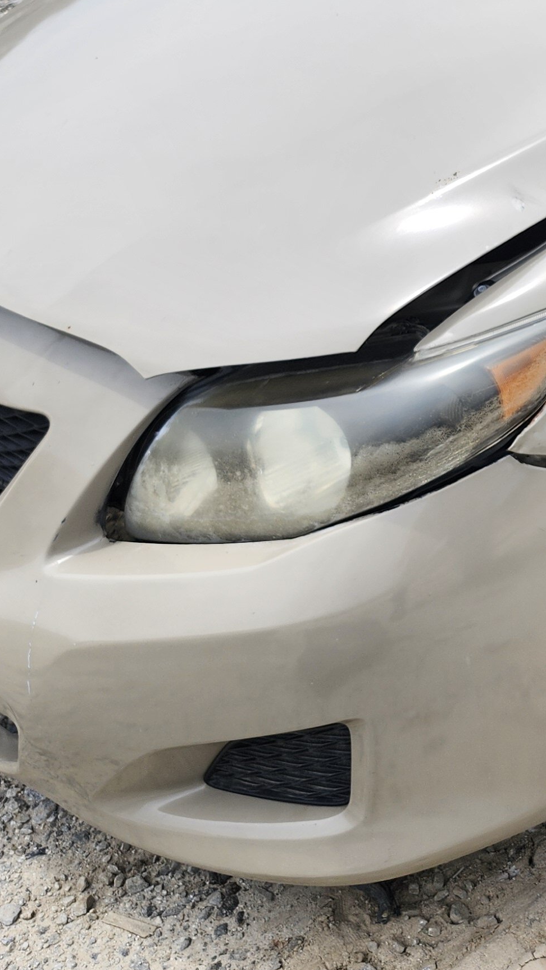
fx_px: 1493
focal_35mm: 58
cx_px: 816
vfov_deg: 34.5
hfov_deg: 18.4
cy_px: 148
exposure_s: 1/1265
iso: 25
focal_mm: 5.54
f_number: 1.8
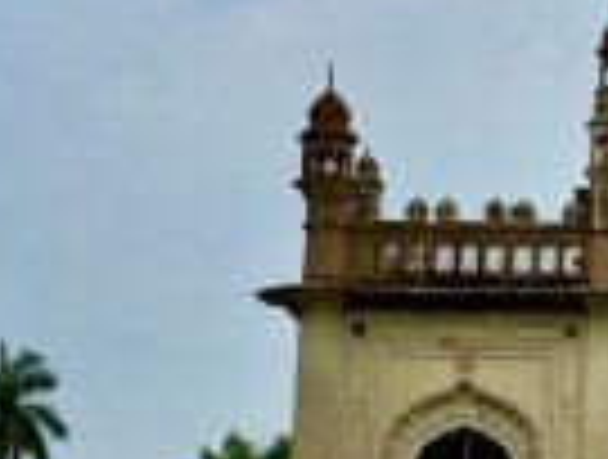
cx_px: 743
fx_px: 2307
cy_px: 326
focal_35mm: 131
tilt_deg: +9.1
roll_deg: -1.6
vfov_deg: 11.4
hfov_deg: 14.5
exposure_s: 1/2079
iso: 25
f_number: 2.2
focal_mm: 4.15
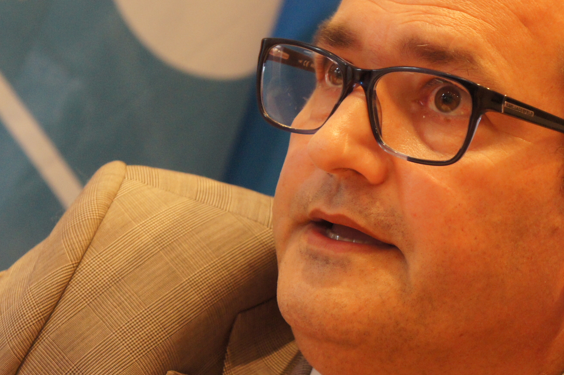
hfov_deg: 14.4
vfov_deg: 9.6
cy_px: 193
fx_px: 2239
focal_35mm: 143
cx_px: 332
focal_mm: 54
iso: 1600
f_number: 5.6
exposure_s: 1/25
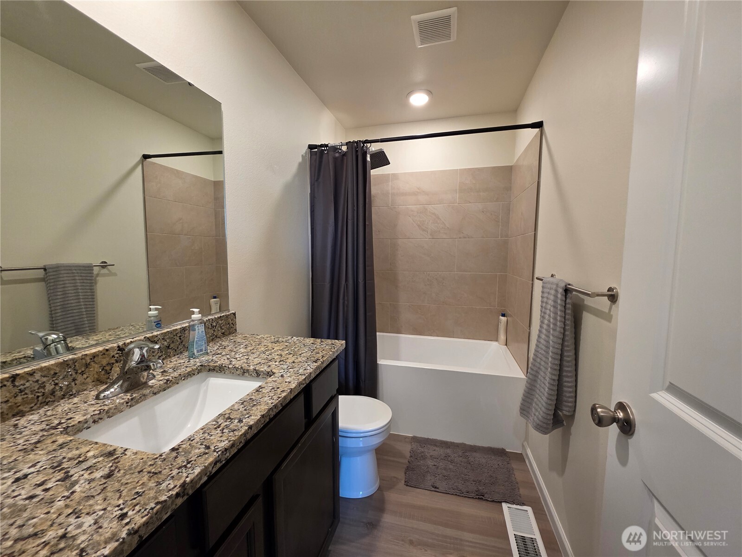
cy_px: 278
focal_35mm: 13
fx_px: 279
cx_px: 371
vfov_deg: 89.9
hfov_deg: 106.2
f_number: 1.9
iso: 250
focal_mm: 2.2
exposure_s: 1/120
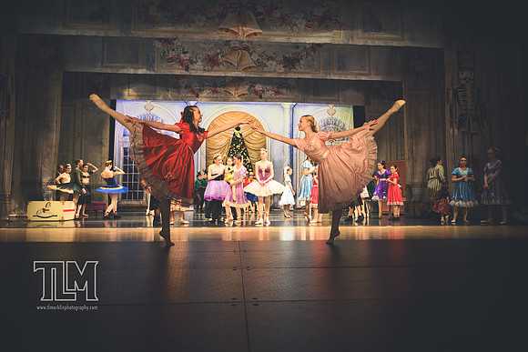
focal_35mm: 24
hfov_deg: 73.7
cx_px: 264
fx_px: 352
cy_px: 176
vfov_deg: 53.2
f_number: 4
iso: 1250
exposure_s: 1/125
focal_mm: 24
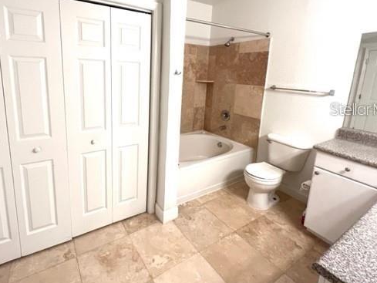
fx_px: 185
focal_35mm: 17
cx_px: 157
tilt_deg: -10.9
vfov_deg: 73.7
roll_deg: -1.3
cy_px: 109
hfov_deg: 90.2
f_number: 1.8
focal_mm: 1.57
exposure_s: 1/60
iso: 160
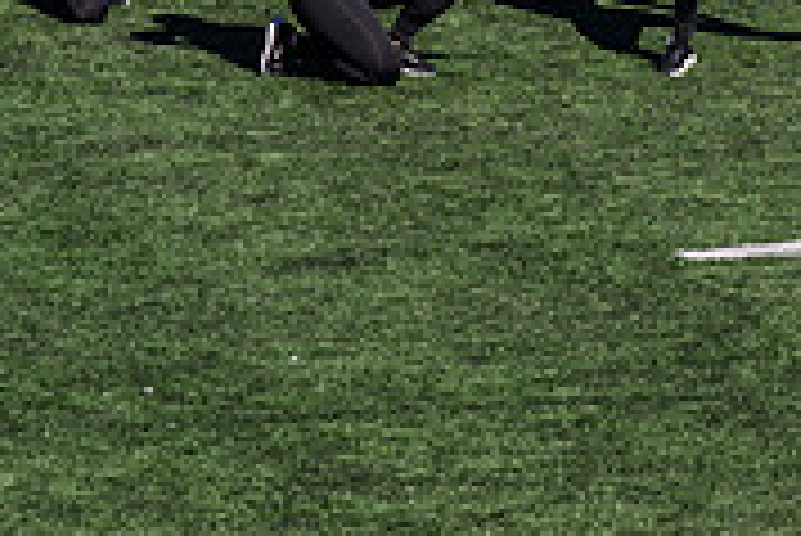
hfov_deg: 5.3
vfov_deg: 3.5
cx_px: 706
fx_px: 8684
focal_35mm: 390
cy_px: -182
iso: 160
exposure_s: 1/1000
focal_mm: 120
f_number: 4.5
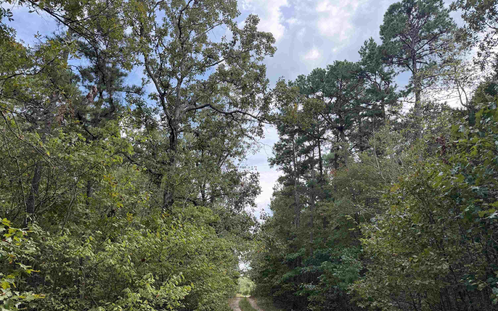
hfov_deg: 70.4
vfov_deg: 47.5
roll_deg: -0.9
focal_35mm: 26
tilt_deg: +17.4
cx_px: 249
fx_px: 353
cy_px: 177
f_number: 1.78
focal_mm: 6.76
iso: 100
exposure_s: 1/1230
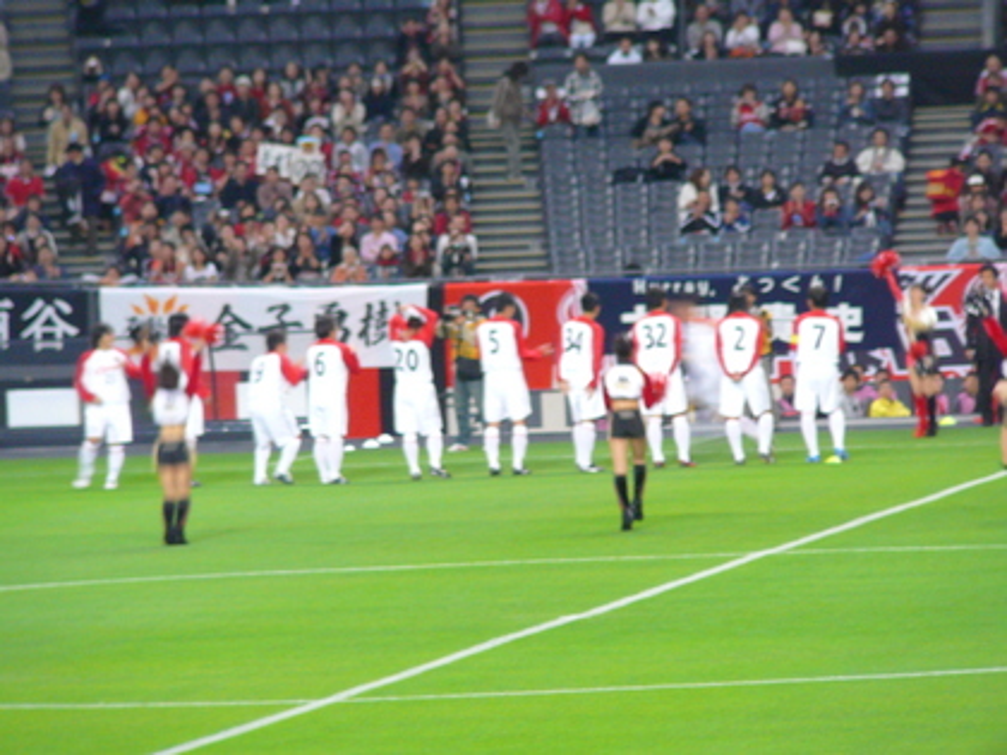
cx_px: 504
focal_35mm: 350
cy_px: 378
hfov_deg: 5.7
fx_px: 10182
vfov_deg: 4.2
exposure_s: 1/20
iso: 200
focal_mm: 52
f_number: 4.2
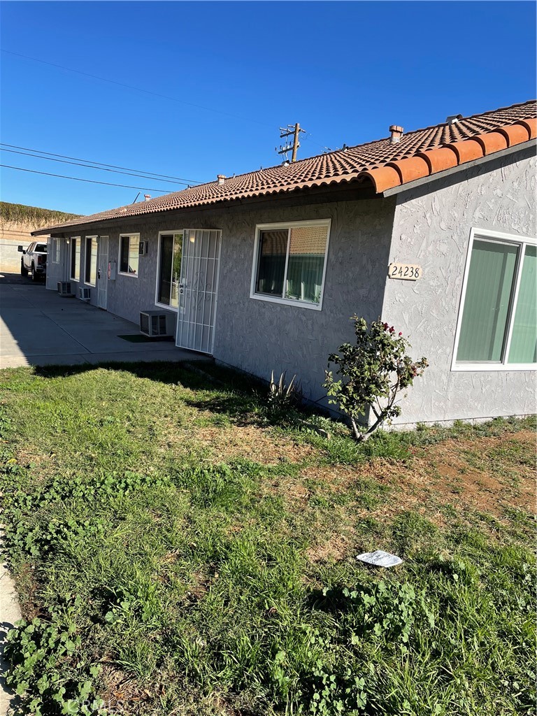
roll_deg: -5.2
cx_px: 268
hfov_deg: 53.1
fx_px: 538
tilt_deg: -8.6
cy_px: 358
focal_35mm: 26
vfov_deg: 67.3
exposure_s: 1/2959
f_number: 1.6
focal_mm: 4.2
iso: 32
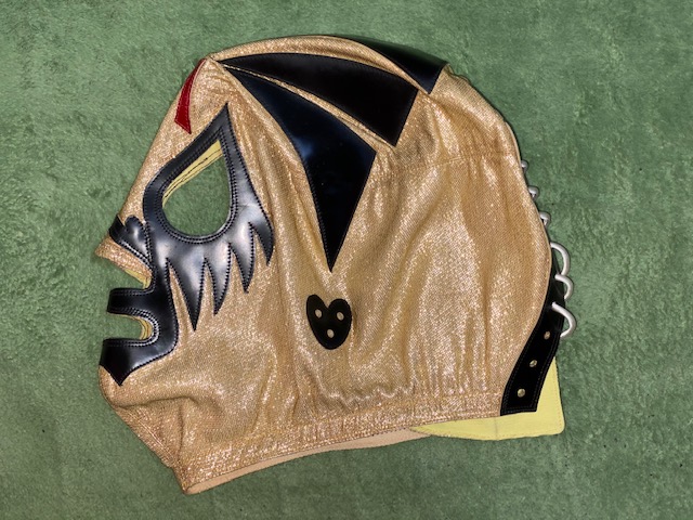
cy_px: 260
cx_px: 346
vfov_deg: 28.0
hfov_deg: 36.8
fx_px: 1041
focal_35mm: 52
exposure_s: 1/33
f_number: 2
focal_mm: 6
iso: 32
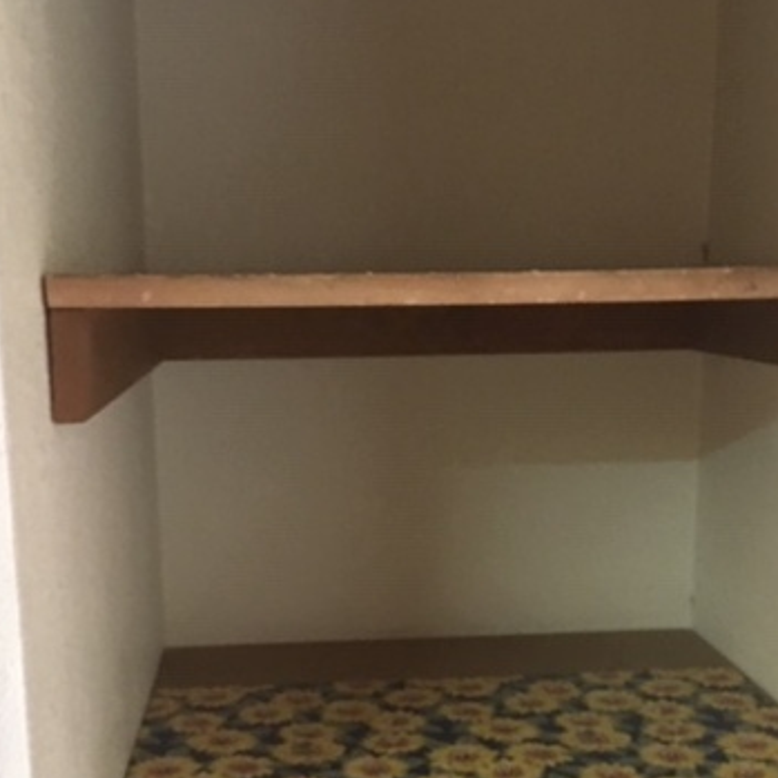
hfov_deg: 34.7
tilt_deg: -9.4
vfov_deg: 34.2
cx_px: 395
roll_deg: +0.4
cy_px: 554
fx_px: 1246
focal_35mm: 49
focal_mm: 4.15
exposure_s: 1/15
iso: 250
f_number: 2.2
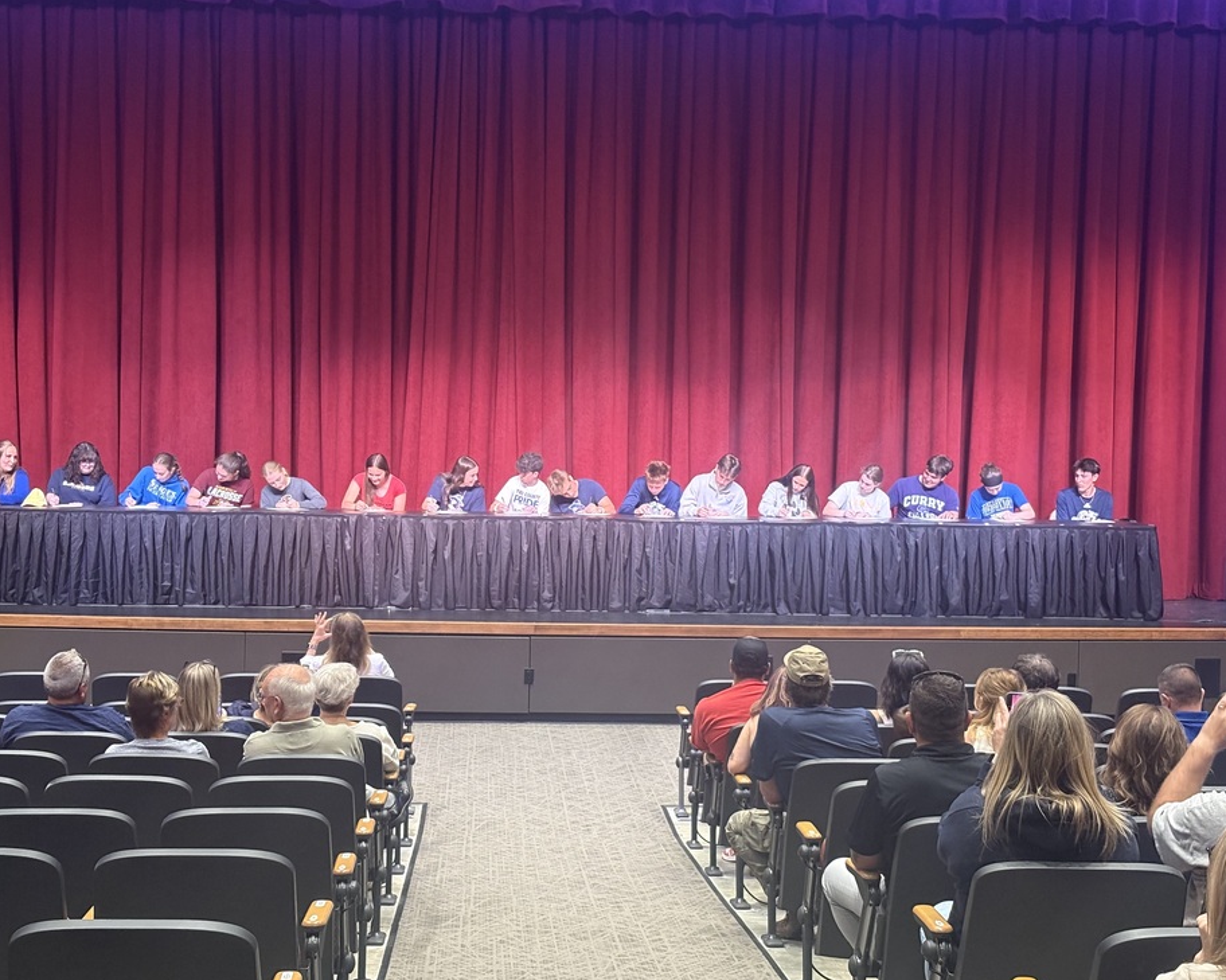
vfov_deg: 26.7
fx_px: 2068
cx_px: 578
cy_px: 492
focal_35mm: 57
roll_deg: -0.1
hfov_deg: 33.0
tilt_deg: -2.0
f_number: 1.6
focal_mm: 5.96
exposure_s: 1/31
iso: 320
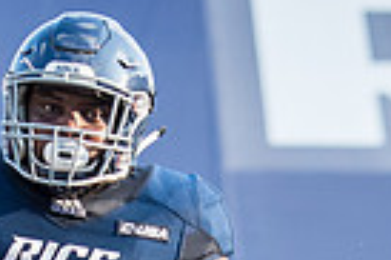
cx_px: 206
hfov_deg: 2.8
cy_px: 494
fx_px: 8071
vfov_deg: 1.8
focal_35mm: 744
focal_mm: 95
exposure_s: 1/1250
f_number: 4
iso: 1000
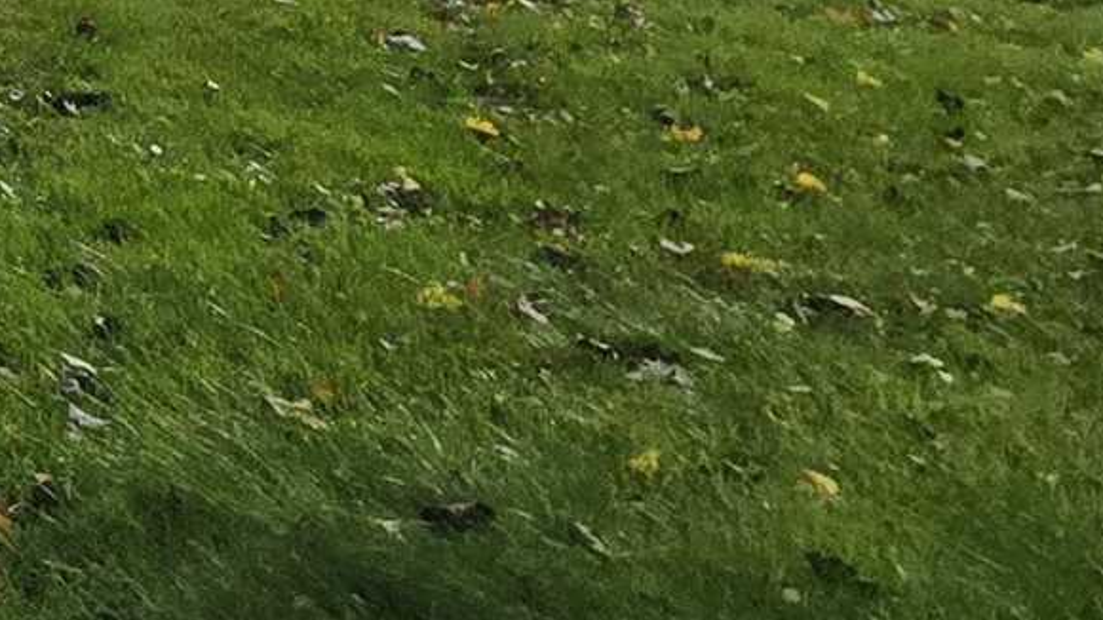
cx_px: -1653
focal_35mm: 75
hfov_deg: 14.5
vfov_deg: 12.9
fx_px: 2193
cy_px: -793
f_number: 2.2
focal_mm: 2.2
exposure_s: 1/4385
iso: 50
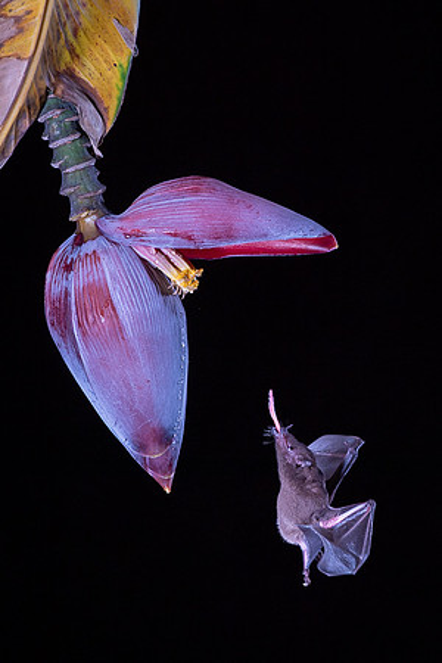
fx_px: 5739
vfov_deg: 6.6
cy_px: 353
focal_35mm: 312
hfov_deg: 4.4
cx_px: 286
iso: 640
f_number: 8
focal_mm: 195
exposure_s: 1/250
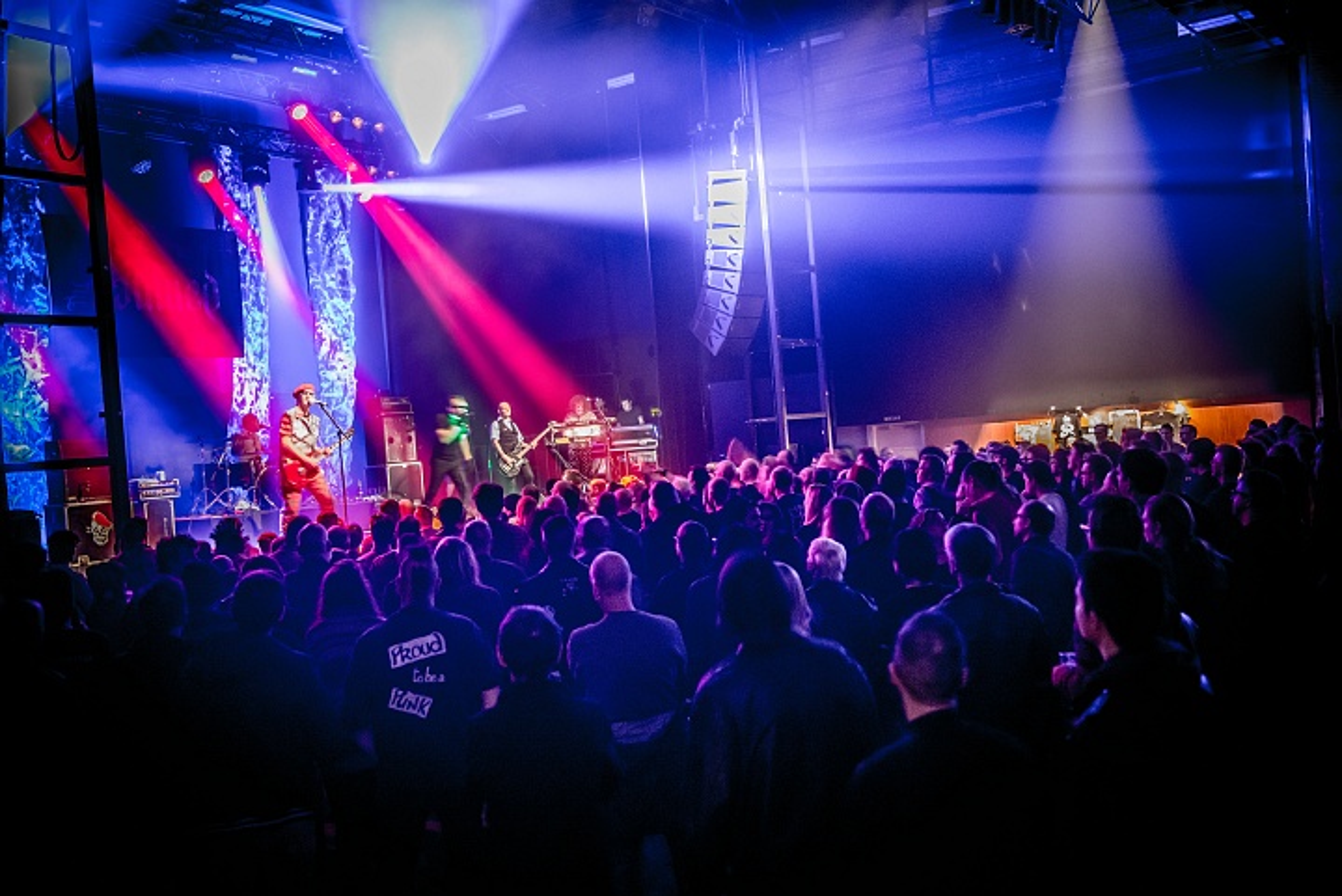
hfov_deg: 53.1
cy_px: 448
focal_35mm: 36
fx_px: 1343
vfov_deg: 36.9
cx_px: 671
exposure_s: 1/6
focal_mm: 36
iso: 4000
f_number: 2.8
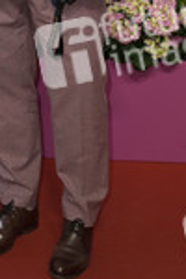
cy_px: -48
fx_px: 992
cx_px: -39
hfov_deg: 10.5
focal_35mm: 128
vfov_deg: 15.5
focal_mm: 48
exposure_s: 1/250
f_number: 5.6
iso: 640
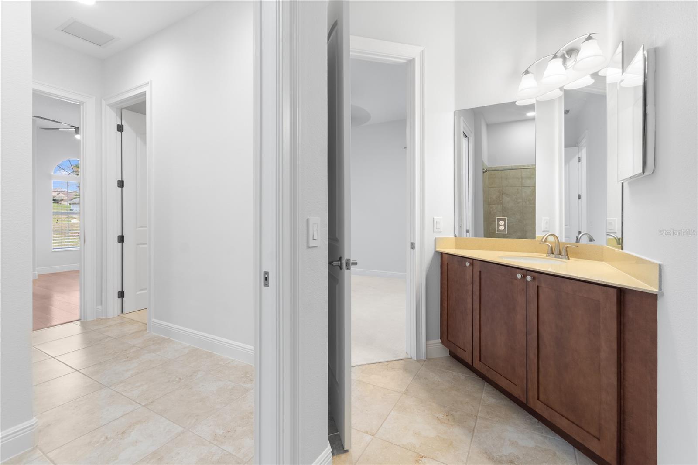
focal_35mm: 15
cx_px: 349
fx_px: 291
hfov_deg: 100.4
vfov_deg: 77.3
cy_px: 232
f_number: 7.1
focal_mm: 10
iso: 320
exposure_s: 1/2.5
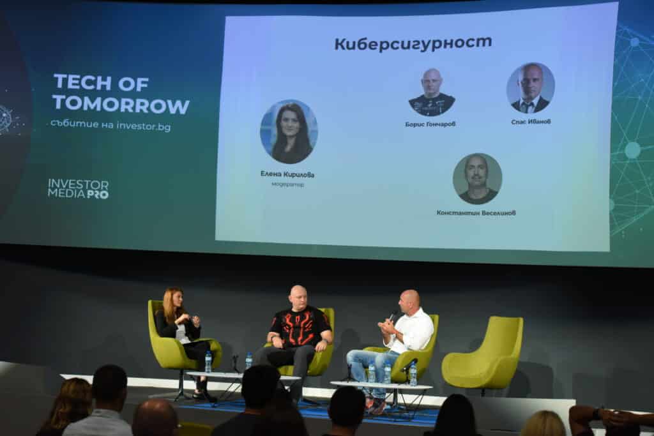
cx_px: 327
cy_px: 218
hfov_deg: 24.8
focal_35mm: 82
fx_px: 1490
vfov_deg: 16.7
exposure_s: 1/100
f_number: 5
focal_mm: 82
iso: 2000
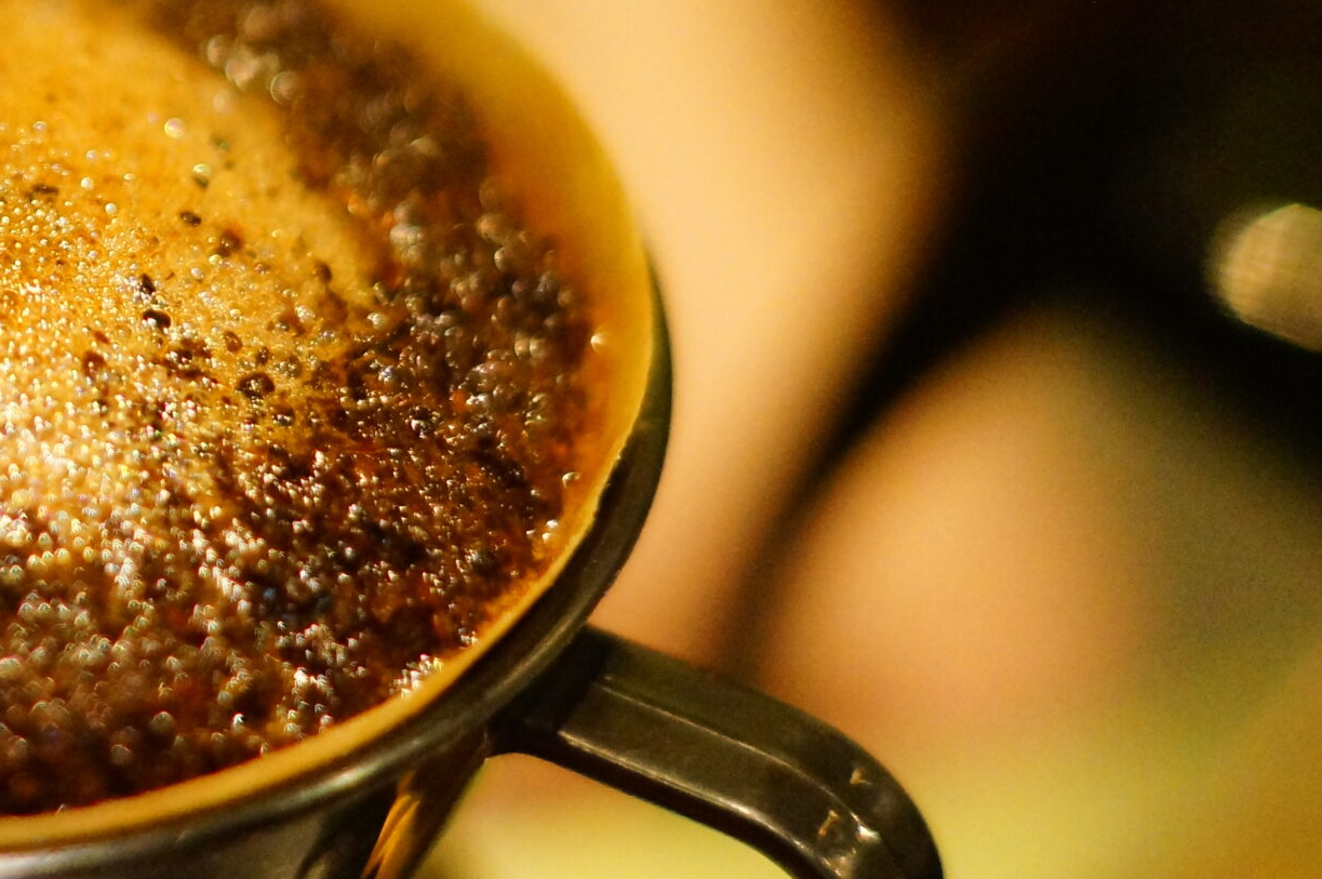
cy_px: 71
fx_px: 5760
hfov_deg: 12.9
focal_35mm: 157
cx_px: -40
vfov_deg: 8.7
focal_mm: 50
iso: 3200
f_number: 1.8
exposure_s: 1/500
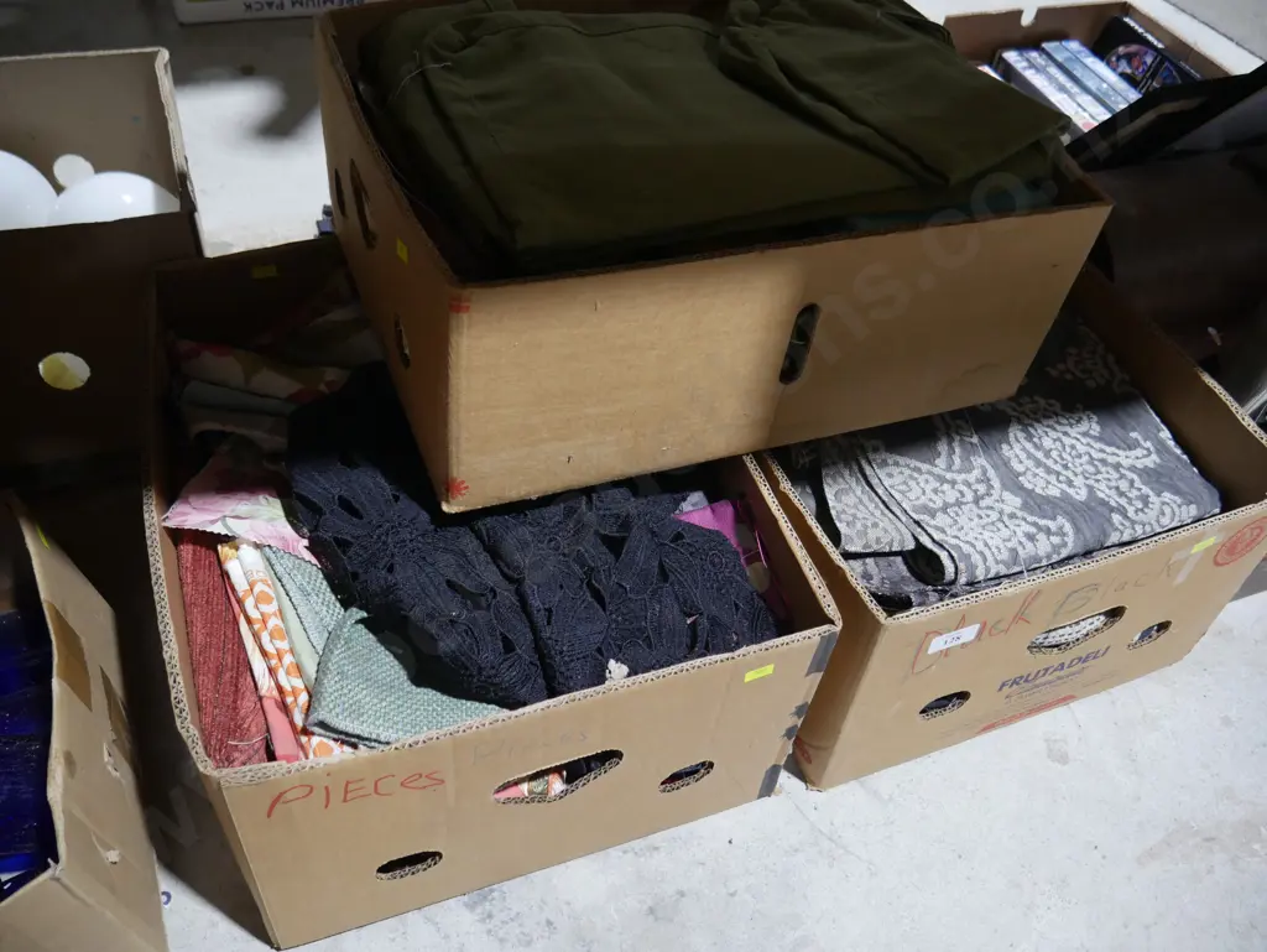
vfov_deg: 49.8
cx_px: 634
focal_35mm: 28
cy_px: 476
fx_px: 1025
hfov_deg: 63.4
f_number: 3.5
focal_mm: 14
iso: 500
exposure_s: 1/60
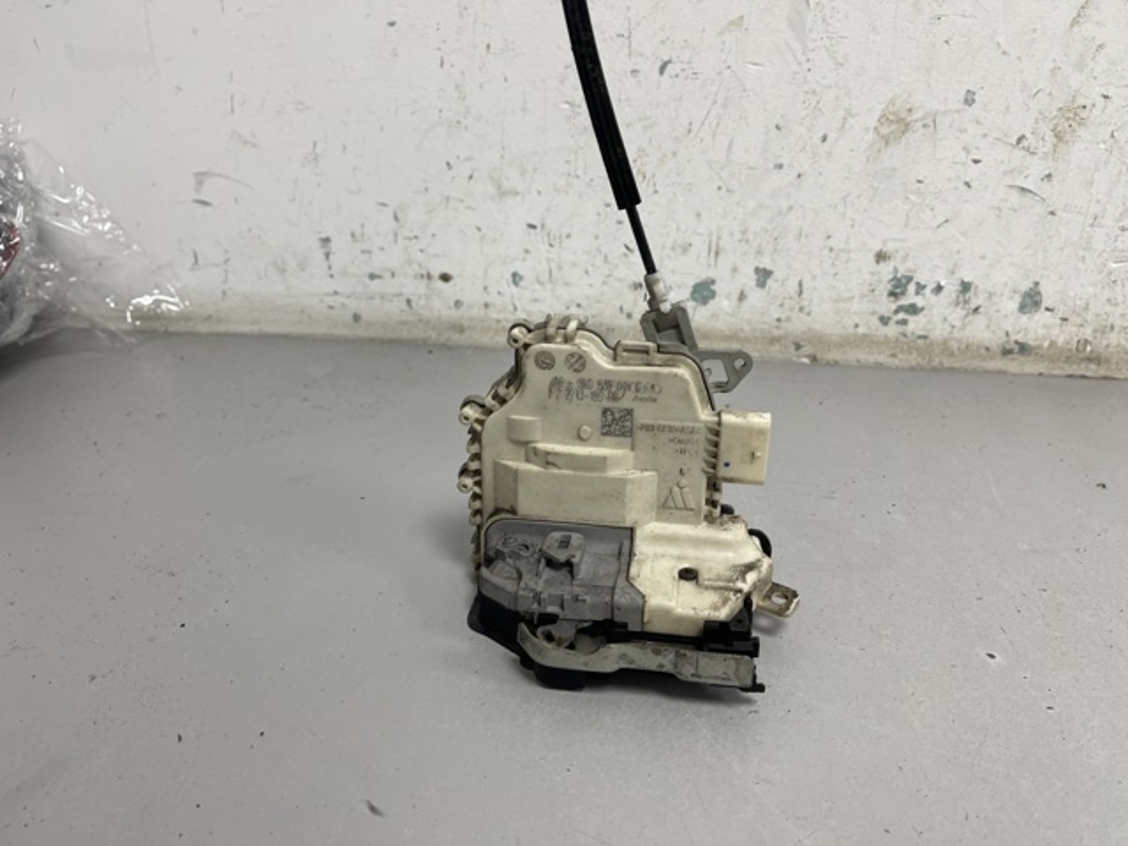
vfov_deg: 54.9
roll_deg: -0.4
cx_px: 564
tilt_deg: -22.5
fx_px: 815
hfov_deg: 69.4
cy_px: 423
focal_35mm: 25
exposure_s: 1/100
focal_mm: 5.1
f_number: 1.6
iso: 80
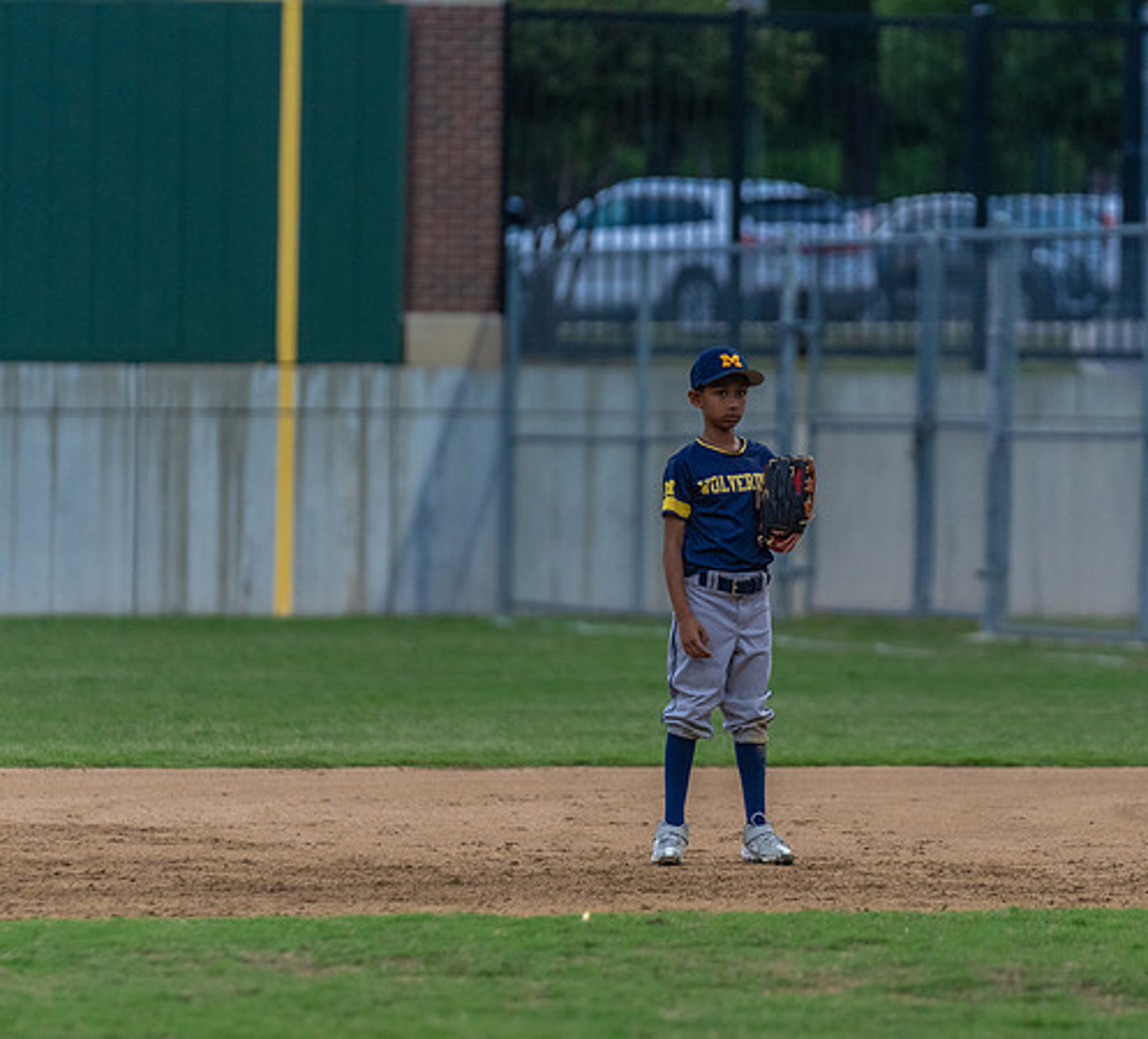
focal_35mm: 325
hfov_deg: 5.6
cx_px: 675
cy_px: 548
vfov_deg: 5.1
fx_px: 11644
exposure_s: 1/1250
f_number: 2.8
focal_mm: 200
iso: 1600
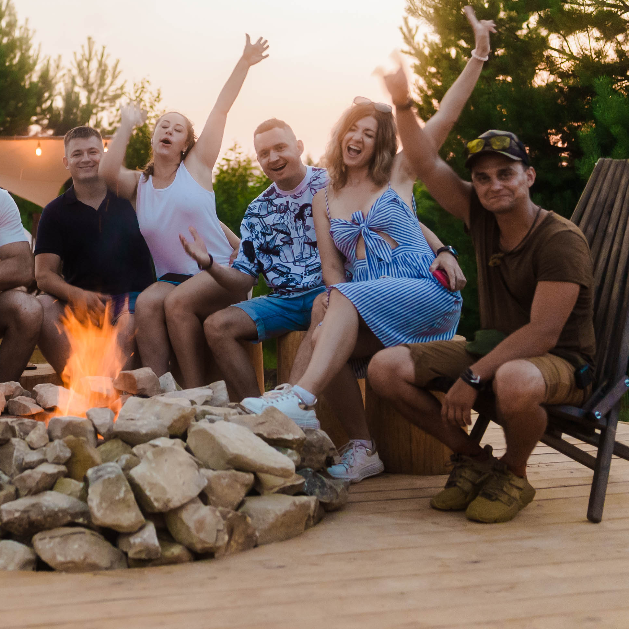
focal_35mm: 65
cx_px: 55
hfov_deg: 25.6
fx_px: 1336
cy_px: 192
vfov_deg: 26.3
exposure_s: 1/50
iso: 1250
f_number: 1.8
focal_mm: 35
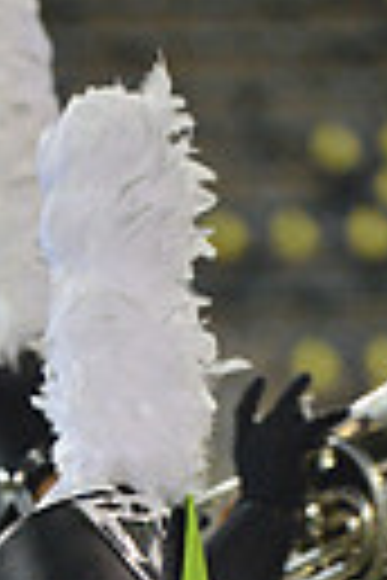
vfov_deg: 2.1
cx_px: -29
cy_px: 1007
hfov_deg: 1.4
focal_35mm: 974
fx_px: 15705
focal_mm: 280
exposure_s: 1/640
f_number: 5.6
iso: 2000
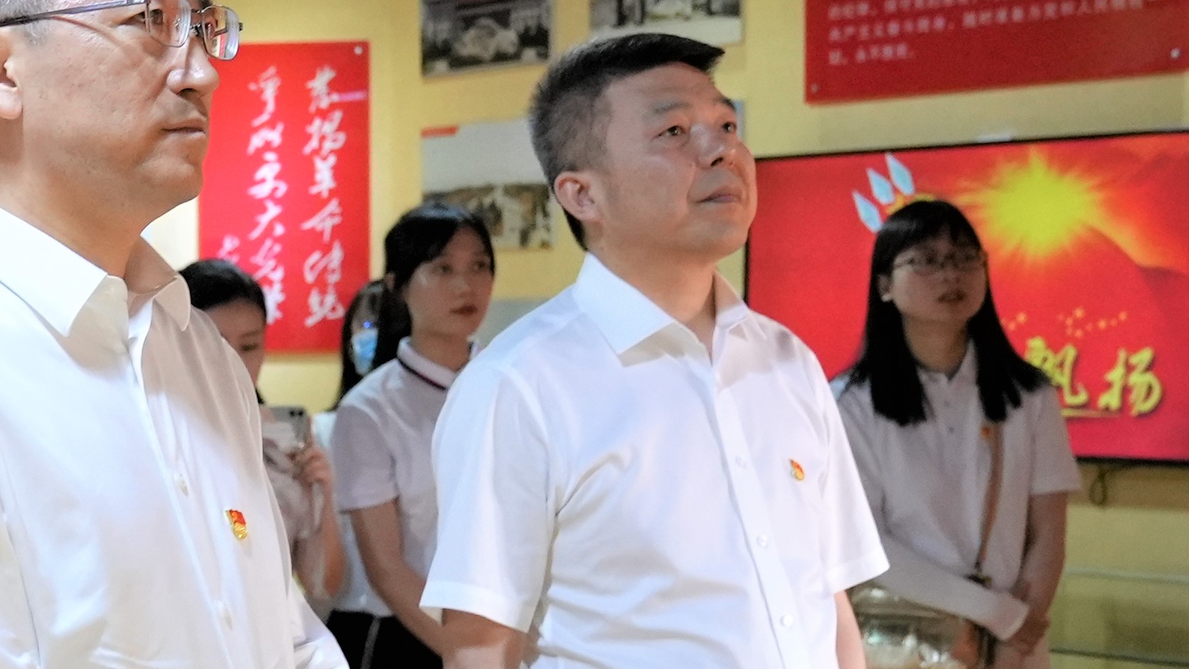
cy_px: 489
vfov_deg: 15.4
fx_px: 2459
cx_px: 22
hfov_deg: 25.9
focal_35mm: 78
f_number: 4
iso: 6400
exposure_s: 1/160
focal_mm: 29
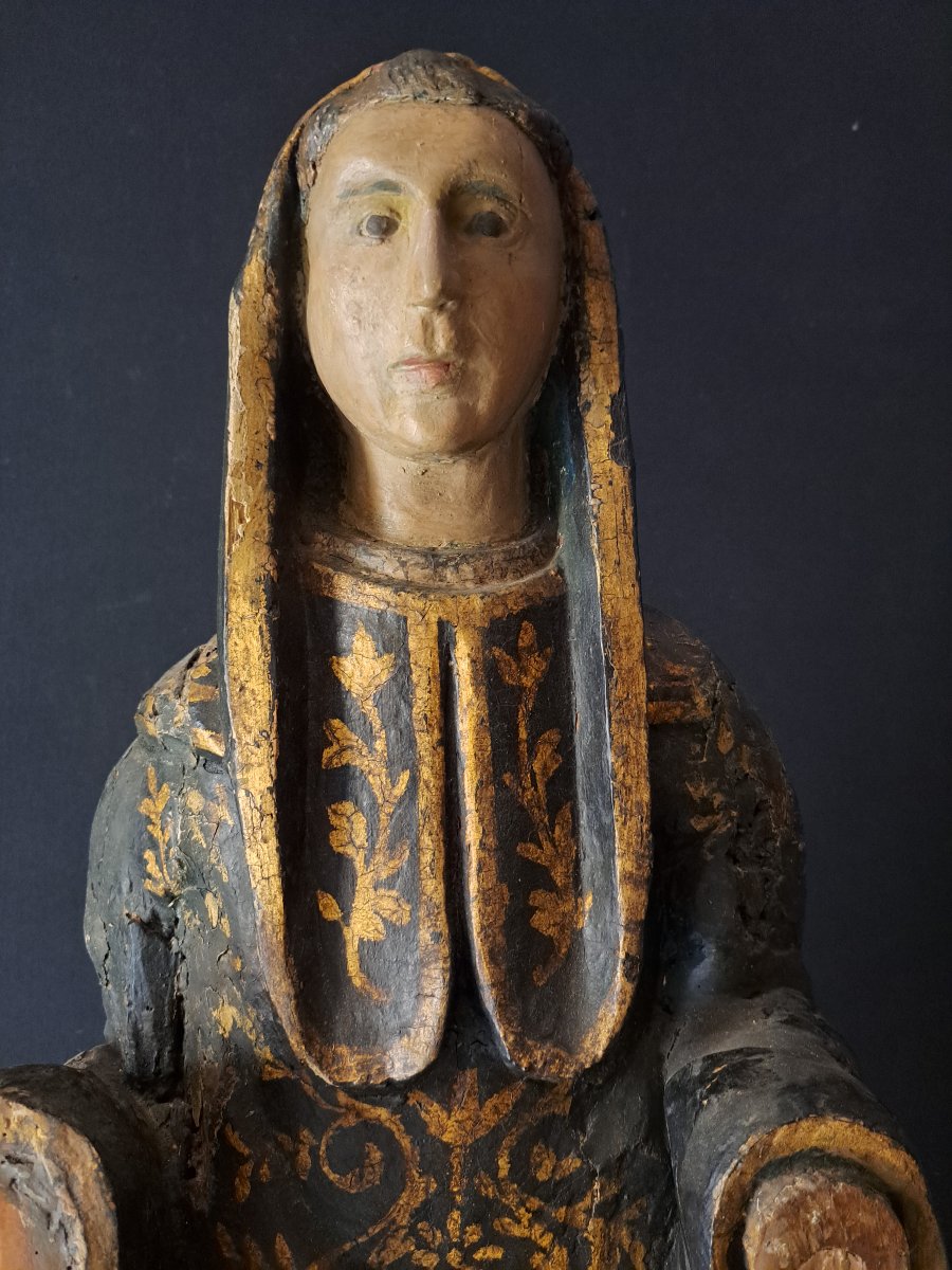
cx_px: 476
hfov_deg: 56.8
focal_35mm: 24
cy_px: 635
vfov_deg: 71.6
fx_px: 880
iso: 500
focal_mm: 5.23
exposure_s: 1/25
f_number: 1.8
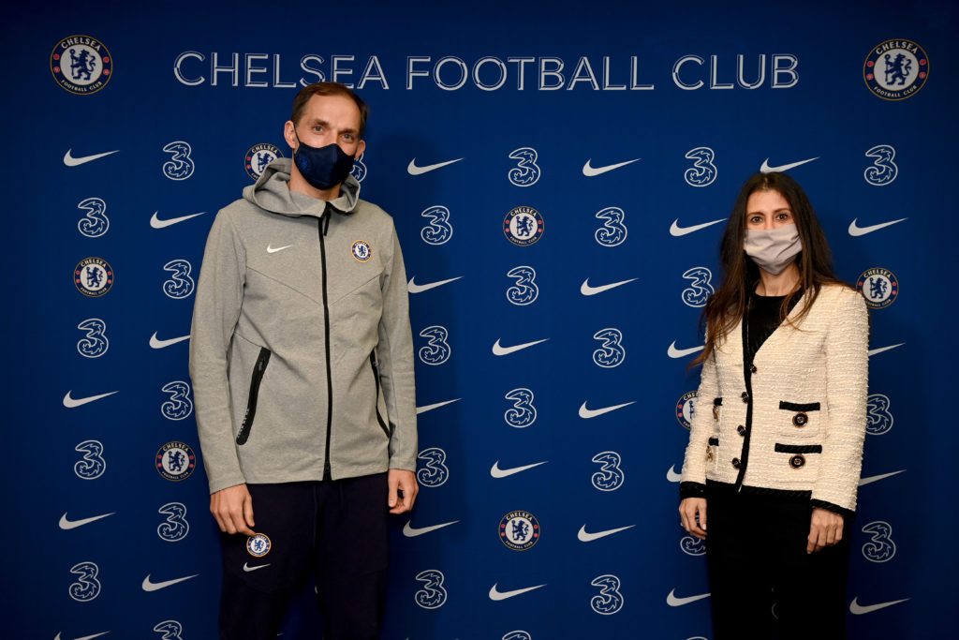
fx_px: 1066
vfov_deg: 33.4
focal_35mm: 40
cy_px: 320
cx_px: 480
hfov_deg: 48.5
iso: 1000
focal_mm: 40
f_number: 5.6
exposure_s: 1/250
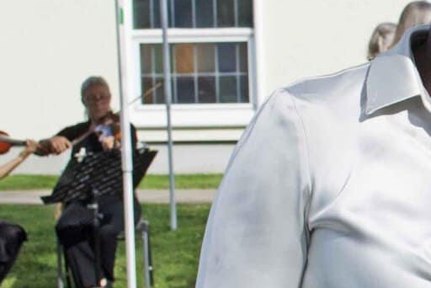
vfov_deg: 10.0
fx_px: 1641
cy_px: 197
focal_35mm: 137
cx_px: 643
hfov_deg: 14.0
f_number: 7.1
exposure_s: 1/200
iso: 100
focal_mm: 26
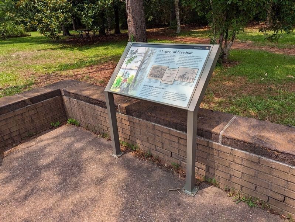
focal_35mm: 24
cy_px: 111
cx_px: 148
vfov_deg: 57.0
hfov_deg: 71.5
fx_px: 205
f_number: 1.85
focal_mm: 6.81
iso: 45
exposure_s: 1/1689
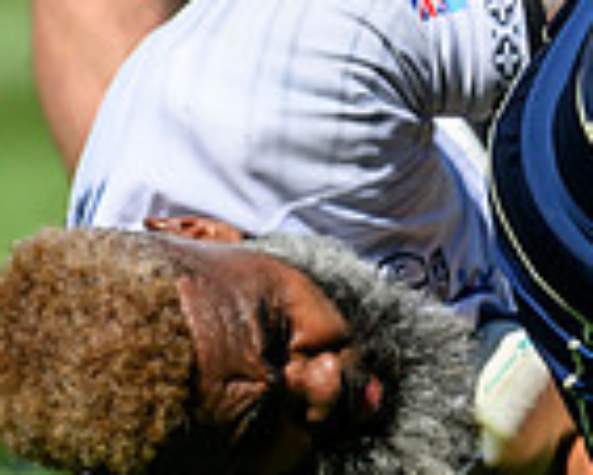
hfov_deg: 0.8
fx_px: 41325
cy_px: -93
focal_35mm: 2353
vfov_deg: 0.7
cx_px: 1747
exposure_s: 1/4000
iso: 250
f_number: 2.8
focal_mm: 400
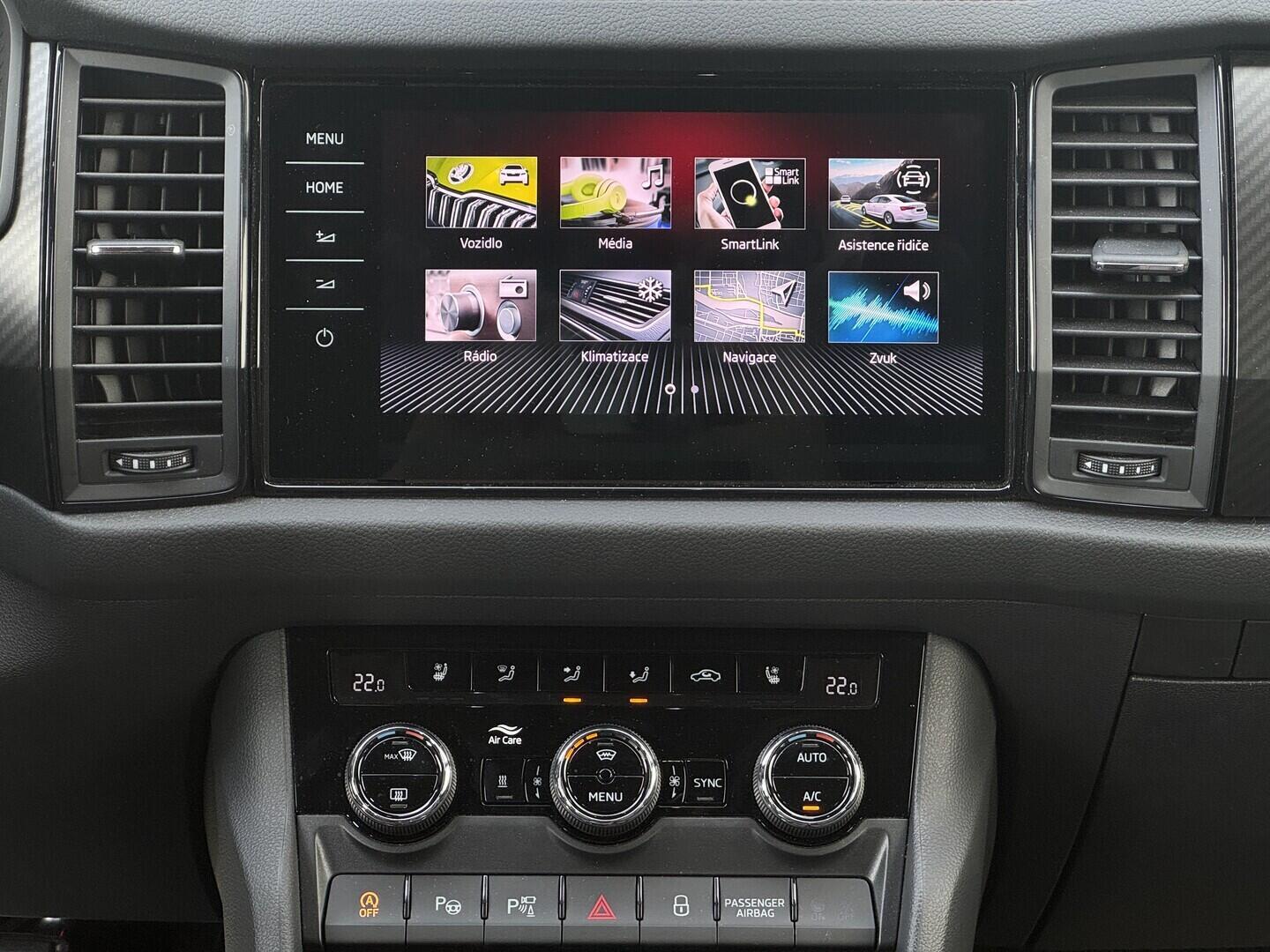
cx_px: 635
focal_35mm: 77
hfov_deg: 25.3
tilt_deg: -25.2
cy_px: 476
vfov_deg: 19.1
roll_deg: -2.0
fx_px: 2825
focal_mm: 9
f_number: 2.8
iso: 125
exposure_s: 1/99
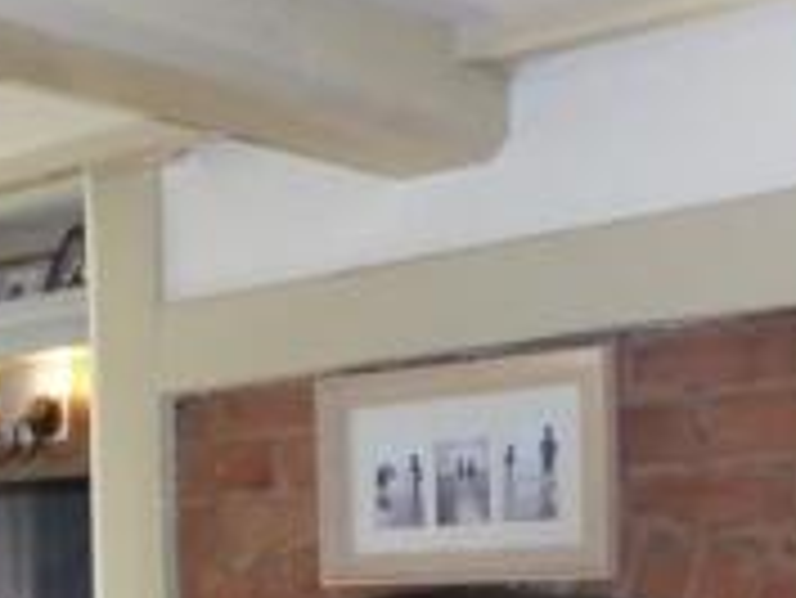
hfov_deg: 24.0
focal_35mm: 79
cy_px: 744
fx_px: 1818
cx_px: 88
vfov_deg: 17.7
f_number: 3.5
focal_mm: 4.3
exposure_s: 1/60
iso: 200
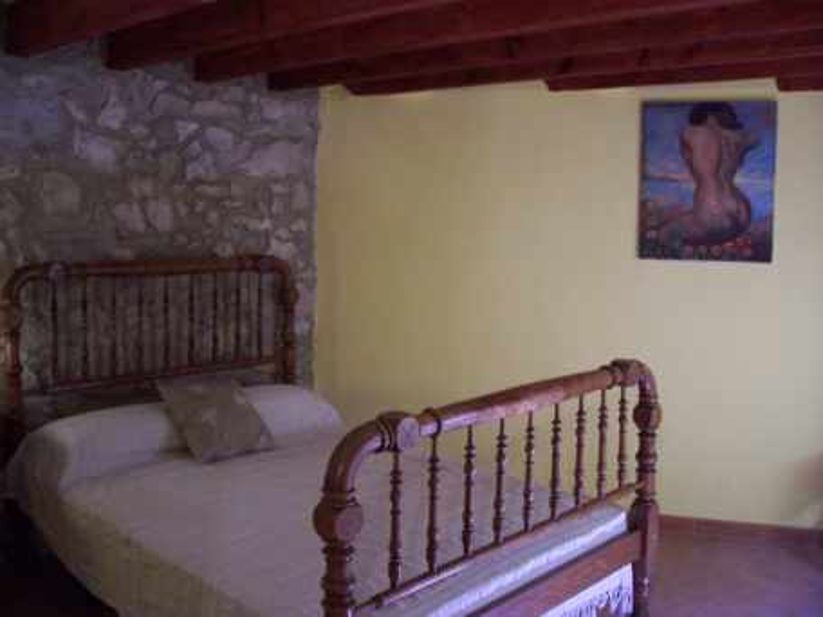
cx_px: 412
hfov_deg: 54.0
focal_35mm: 34
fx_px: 808
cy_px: 308
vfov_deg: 41.8
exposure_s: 1/8
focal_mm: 5.6
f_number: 2.7
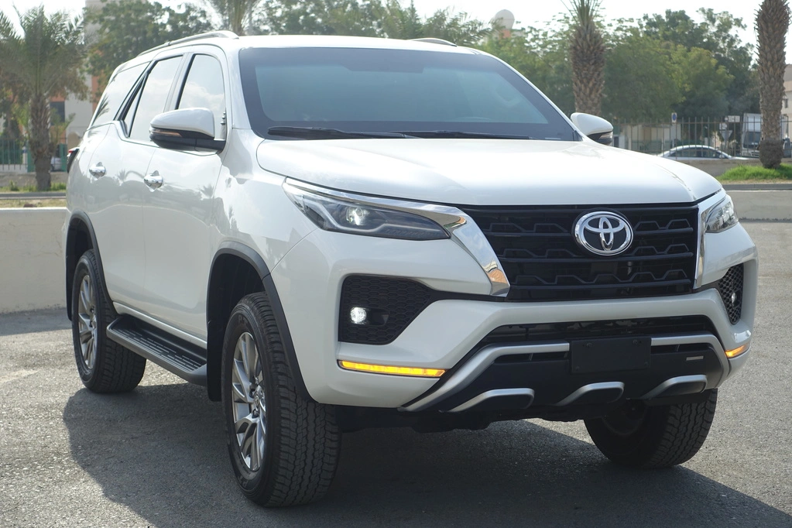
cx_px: 396
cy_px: 264
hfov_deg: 29.7
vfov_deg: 20.0
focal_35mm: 68
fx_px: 1496
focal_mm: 24.82
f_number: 5.6
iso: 125
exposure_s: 1/100
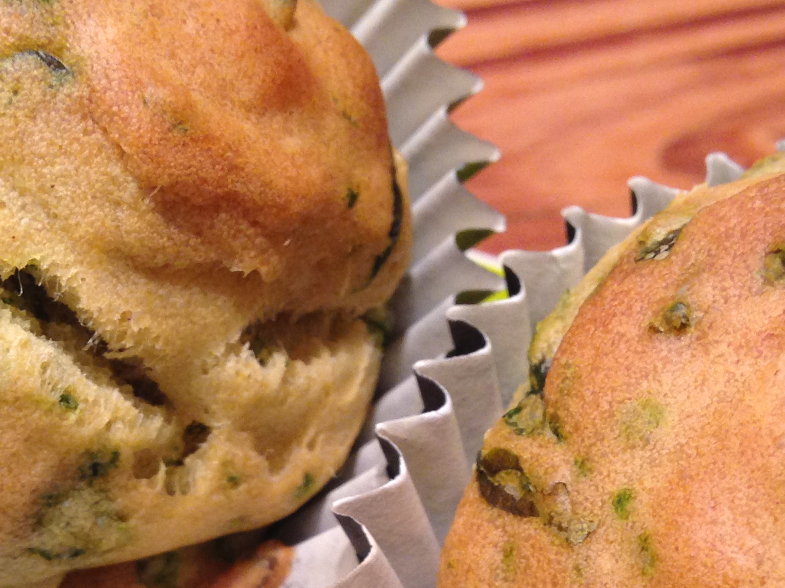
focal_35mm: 81
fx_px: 1837
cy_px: 704
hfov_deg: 24.1
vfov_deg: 17.4
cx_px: 309
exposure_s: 1/20
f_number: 2.4
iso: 125
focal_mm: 4.12
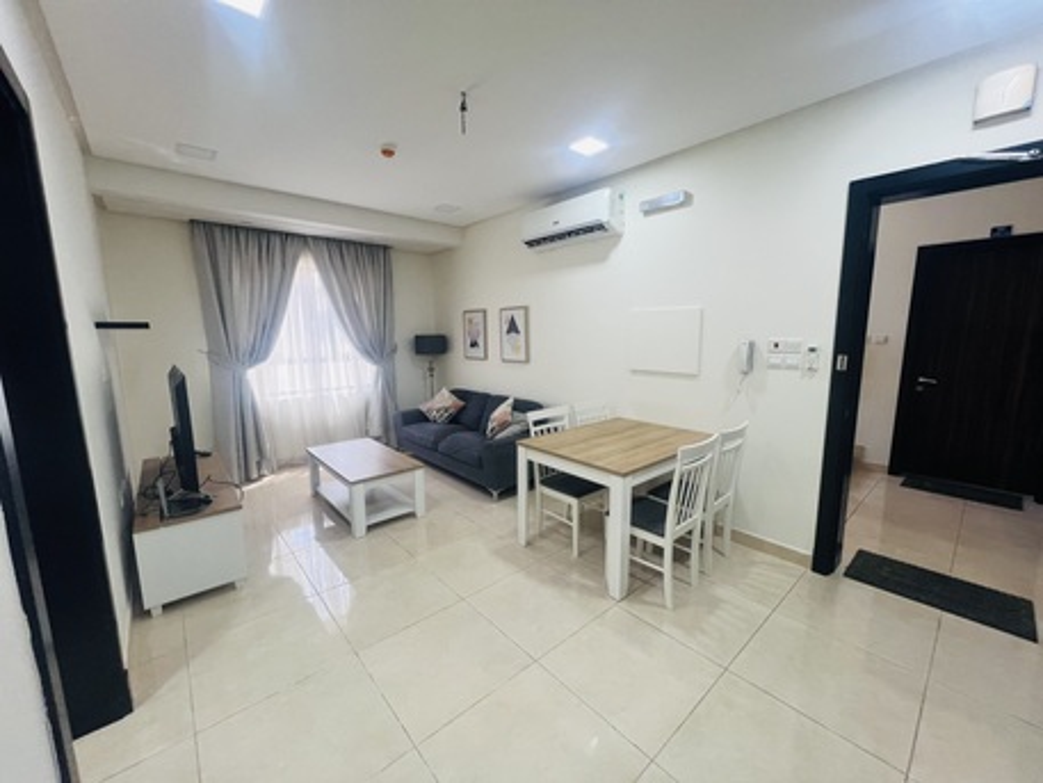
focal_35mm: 13
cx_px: 522
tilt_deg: -8.4
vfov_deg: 89.9
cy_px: 392
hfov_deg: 106.2
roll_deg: +0.2
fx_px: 392
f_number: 1.8
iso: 160
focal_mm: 1.57
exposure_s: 1/100
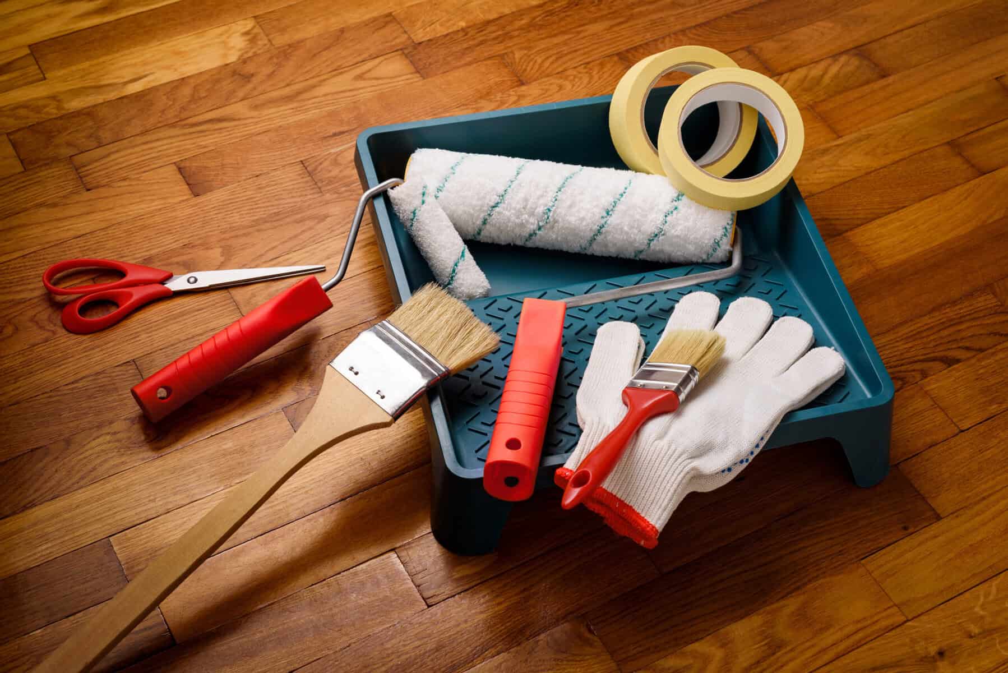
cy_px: 336
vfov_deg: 27.0
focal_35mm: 50
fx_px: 1400
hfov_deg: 39.6
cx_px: 504
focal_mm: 50
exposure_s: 1/80
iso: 160
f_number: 7.1
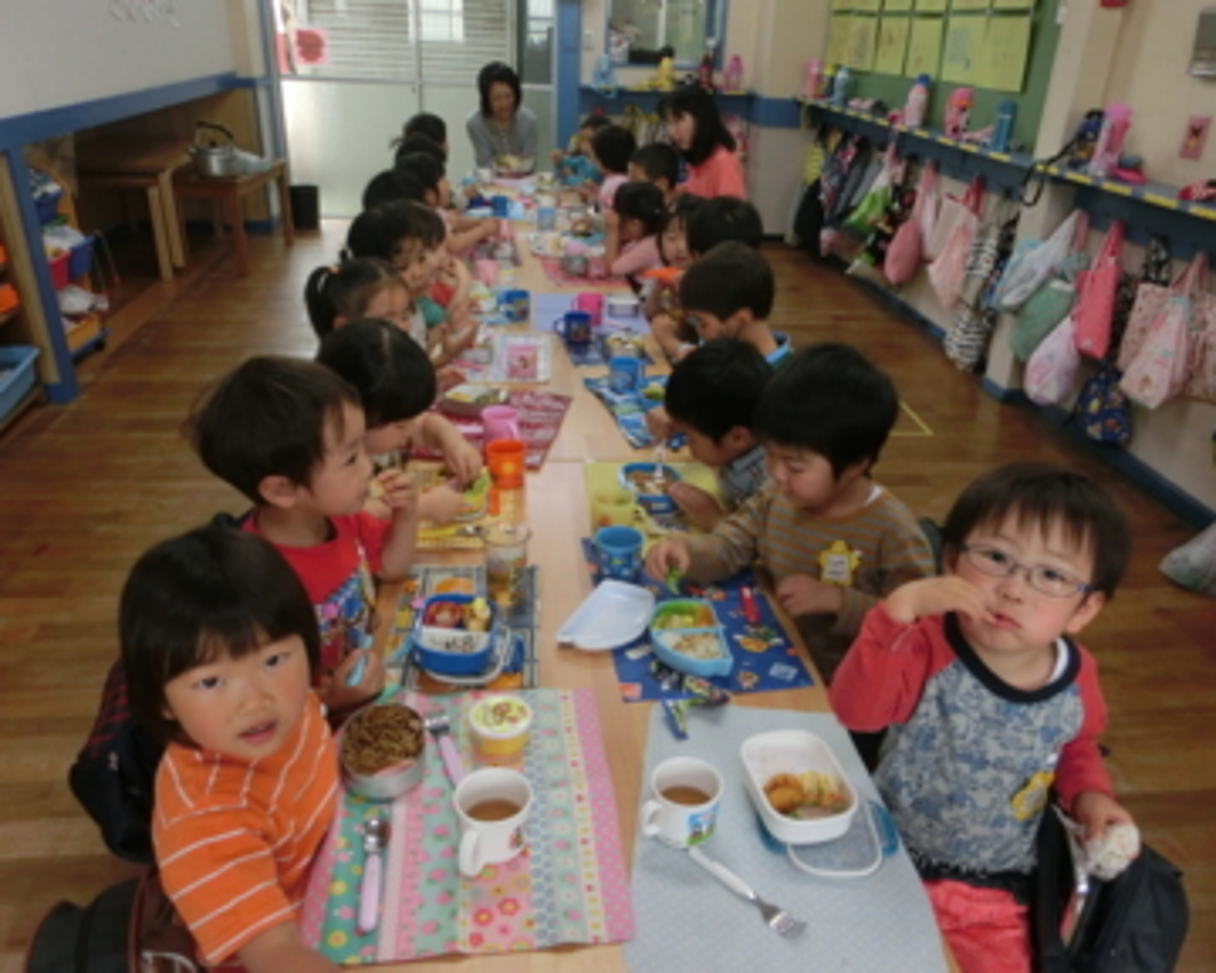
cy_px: 497
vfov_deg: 54.9
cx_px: 638
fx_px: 936
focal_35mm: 26
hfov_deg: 66.0
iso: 250
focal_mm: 4.24
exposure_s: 1/125
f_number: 3
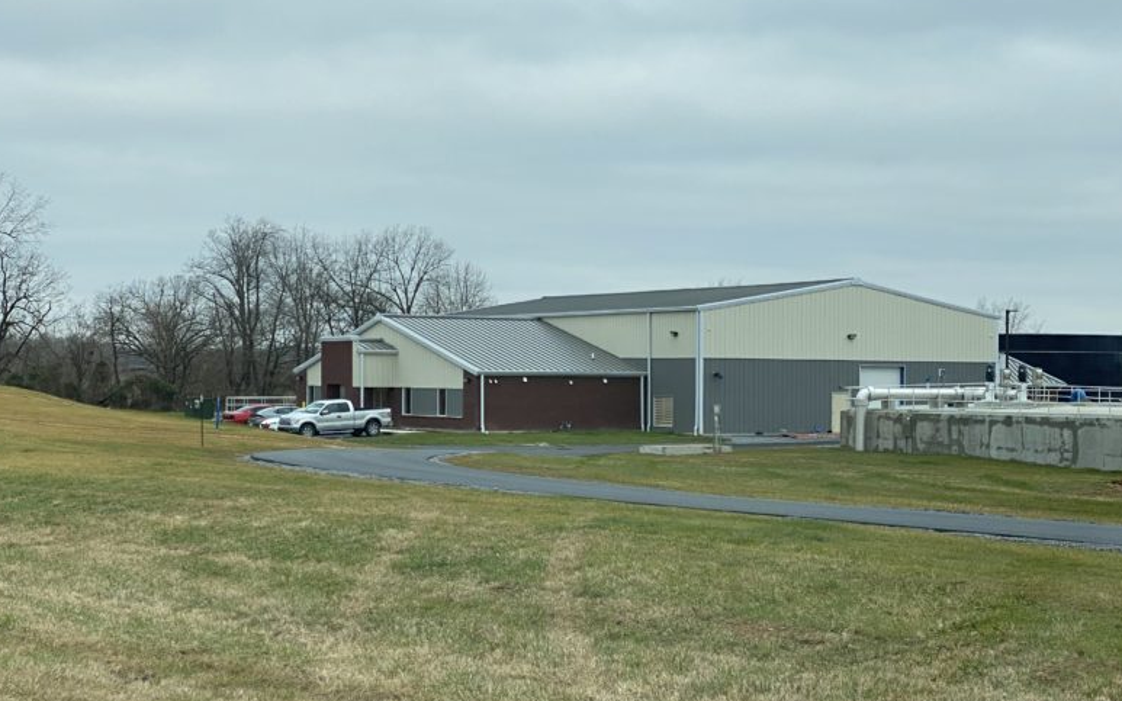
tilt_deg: -0.9
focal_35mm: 73
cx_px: 655
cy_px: 421
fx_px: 2232
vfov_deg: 17.8
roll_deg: -1.2
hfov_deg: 28.2
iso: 20
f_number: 2
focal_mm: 6
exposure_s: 1/338
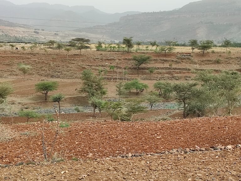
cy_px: 90
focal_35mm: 25
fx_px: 174
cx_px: 120
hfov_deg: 69.4
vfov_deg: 54.9
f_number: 1.9
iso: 50
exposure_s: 1/399
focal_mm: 6.04
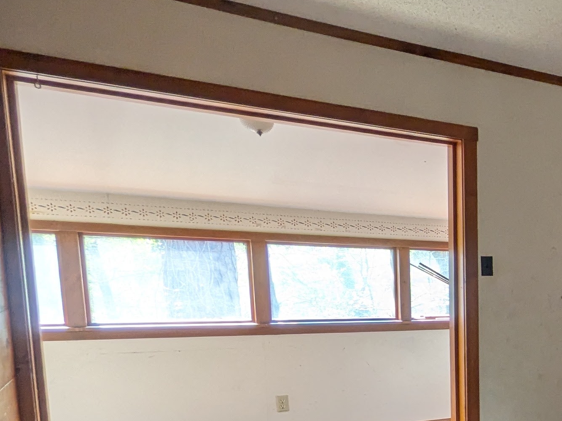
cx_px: 708
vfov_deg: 33.0
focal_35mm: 42
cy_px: 356
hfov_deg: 34.0
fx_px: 682
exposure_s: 1/51
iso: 88
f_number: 2.2
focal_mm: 1.85
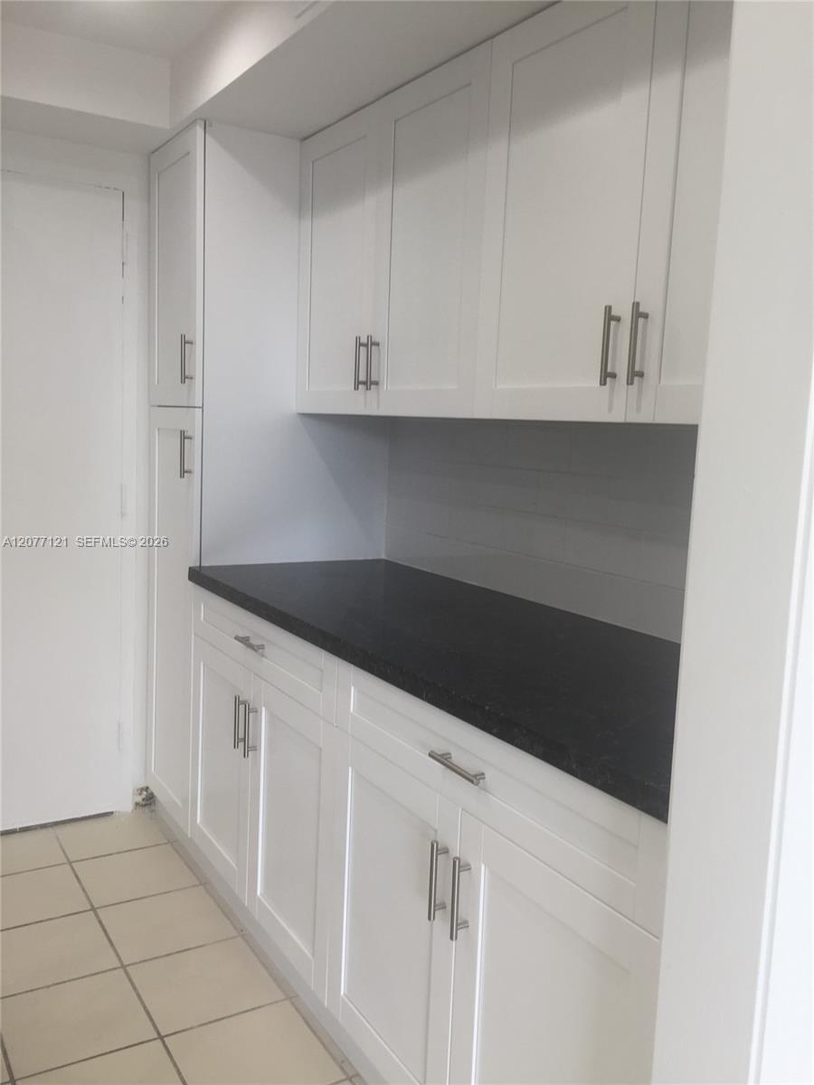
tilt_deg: -5.9
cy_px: 542
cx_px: 407
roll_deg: -2.0
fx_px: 909
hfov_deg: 48.2
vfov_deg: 61.7
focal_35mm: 29
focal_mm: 4.15
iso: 32
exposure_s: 1/60
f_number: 2.2
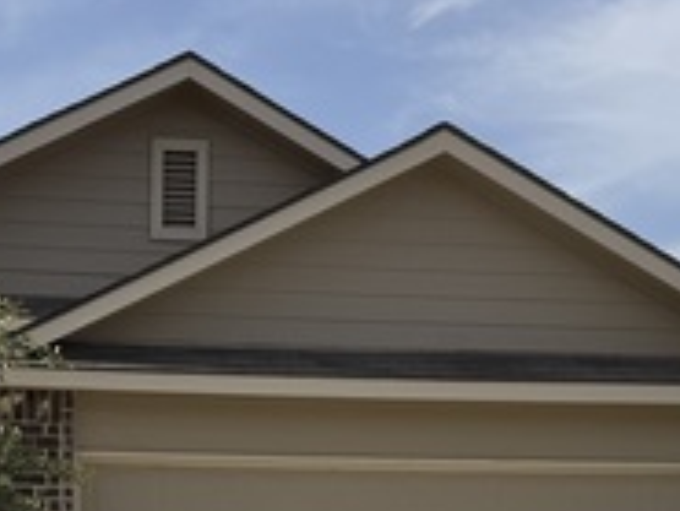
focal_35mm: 83
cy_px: 743
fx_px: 1632
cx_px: 184
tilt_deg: -2.5
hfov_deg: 23.3
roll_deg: -1.0
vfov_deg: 16.4
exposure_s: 1/7092
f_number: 1.78
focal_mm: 6.76
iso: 80
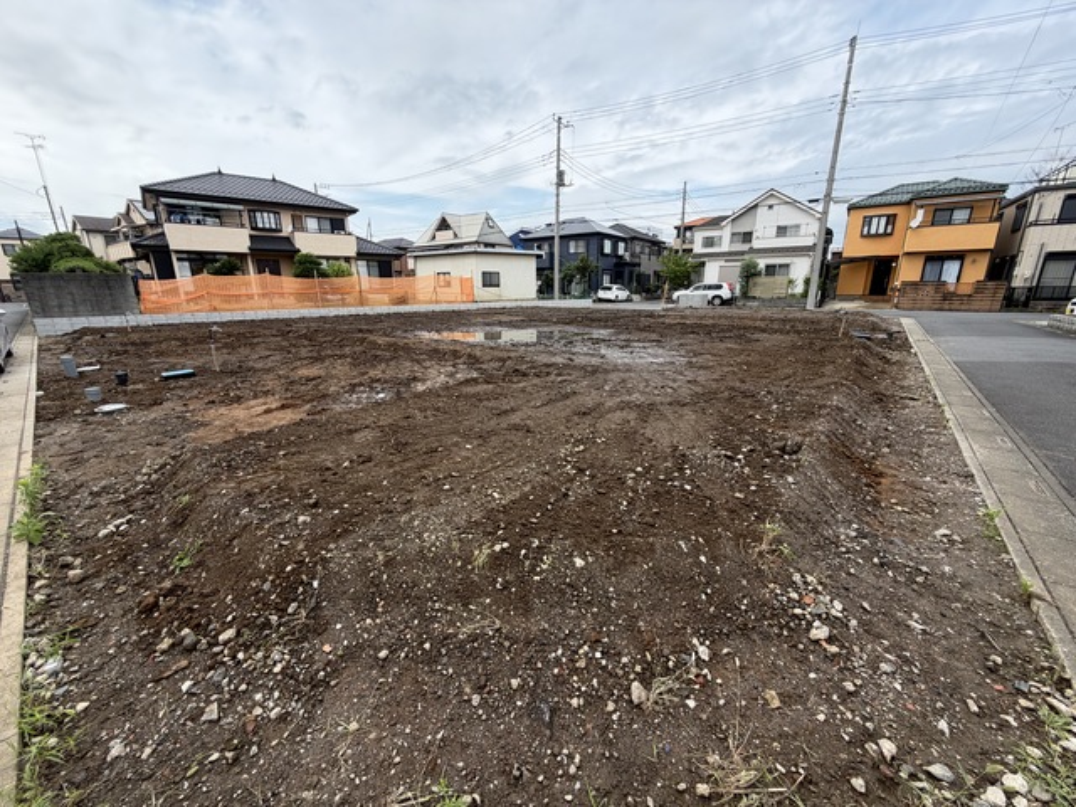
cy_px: 404
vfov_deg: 85.7
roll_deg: +1.0
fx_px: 435
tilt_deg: -12.1
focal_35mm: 14
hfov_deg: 102.1
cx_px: 538
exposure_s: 1/770
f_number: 2.2
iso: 40
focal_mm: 2.22
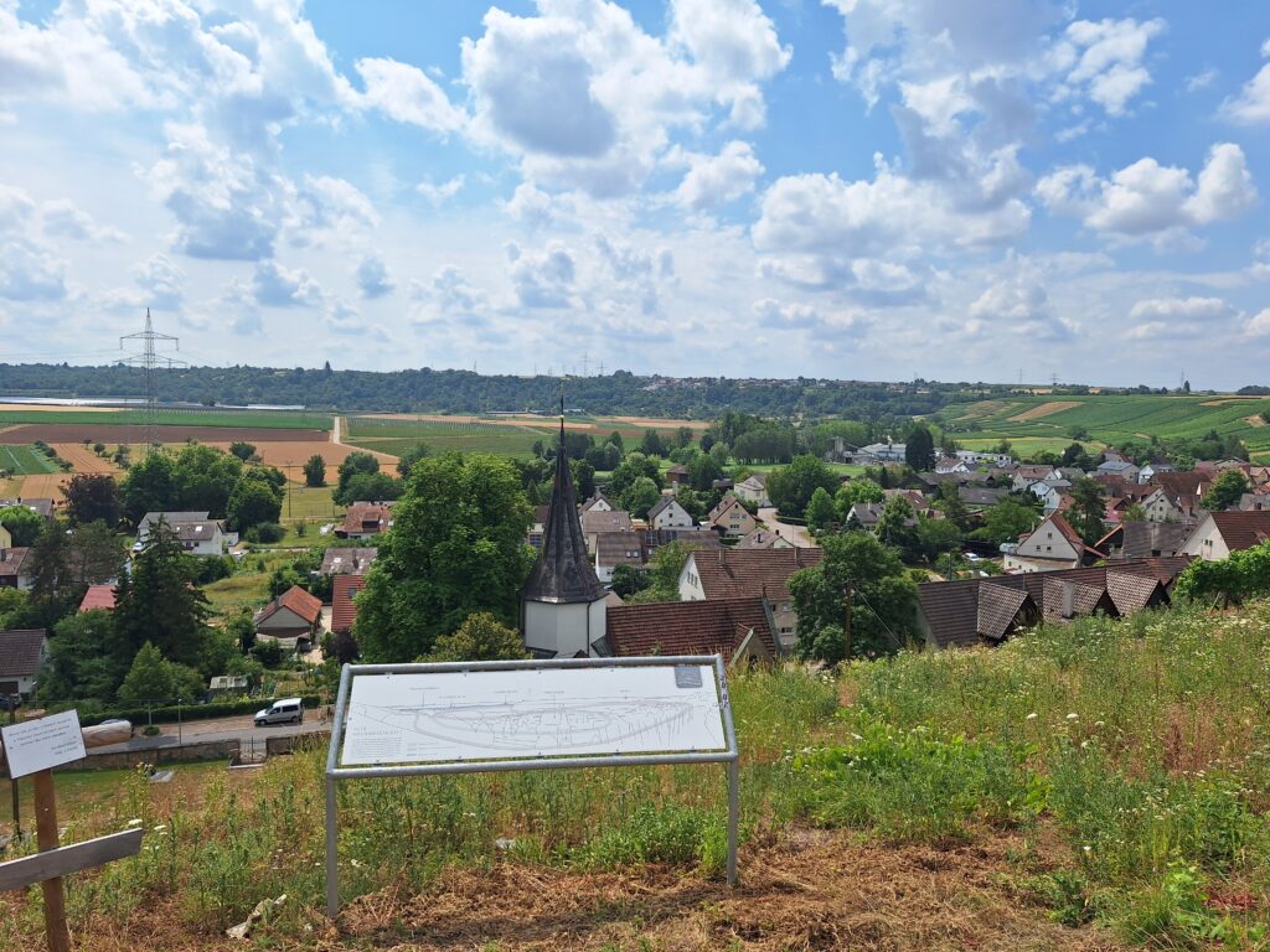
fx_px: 844
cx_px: 635
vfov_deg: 58.9
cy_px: 476
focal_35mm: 23
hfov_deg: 73.9
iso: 40
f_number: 1.8
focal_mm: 5.54
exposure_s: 1/6250
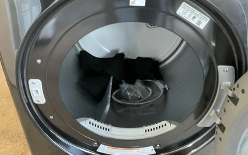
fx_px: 209
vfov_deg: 40.5
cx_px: 124
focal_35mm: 31
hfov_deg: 61.2
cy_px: 86
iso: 500
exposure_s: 1/30
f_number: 1.8
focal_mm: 3
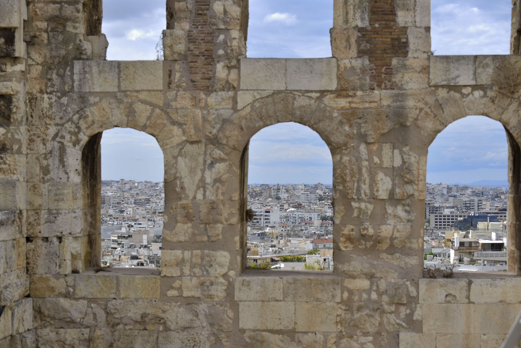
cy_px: 174
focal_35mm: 95
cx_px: 260
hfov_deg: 21.5
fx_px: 1375
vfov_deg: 14.4
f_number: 7.1
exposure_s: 1/200
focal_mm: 95
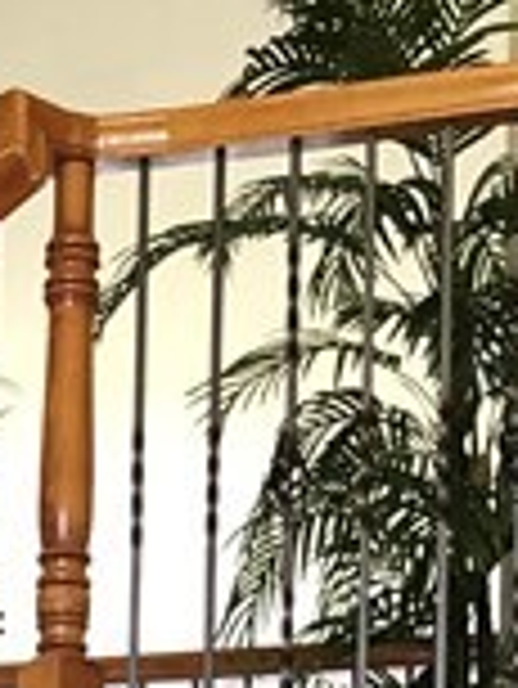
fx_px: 3726
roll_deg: -0.5
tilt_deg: +0.8
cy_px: 1925
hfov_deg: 7.9
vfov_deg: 9.0
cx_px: -140
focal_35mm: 187
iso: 40
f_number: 1.8
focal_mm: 3.99
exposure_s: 1/20
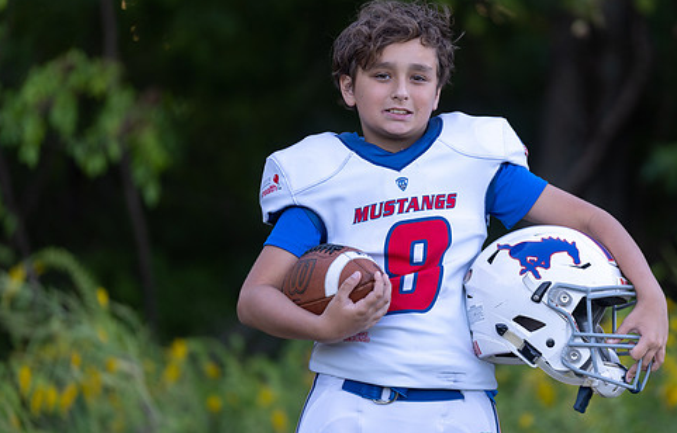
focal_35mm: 215
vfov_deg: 6.2
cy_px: 197
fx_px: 3994
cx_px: 421
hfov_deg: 9.7
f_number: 2.8
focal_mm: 168
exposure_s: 1/320
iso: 320
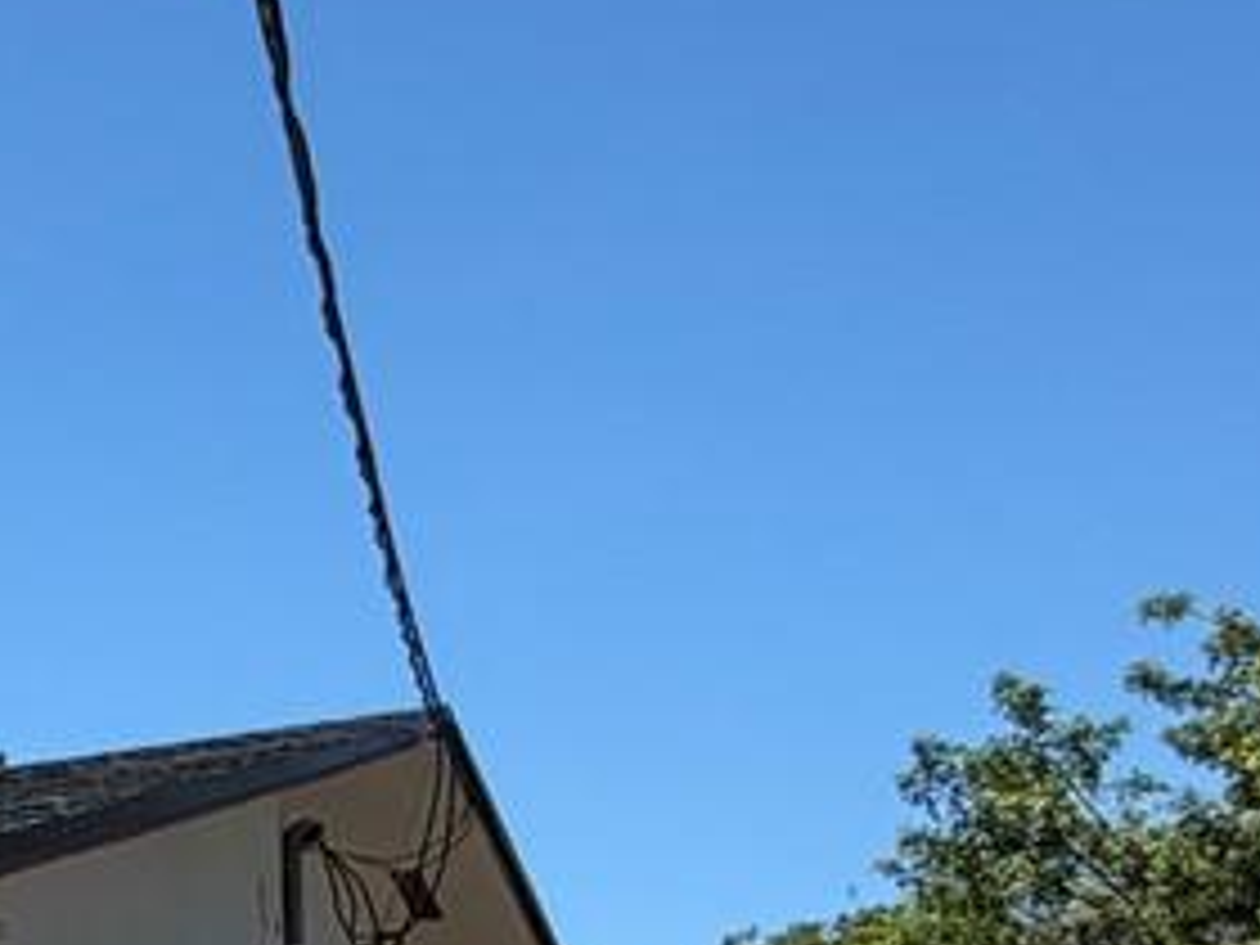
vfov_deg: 17.6
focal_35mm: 80
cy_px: 1125
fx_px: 2912
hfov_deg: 16.7
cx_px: -1408
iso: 20
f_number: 2.2
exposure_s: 1/888
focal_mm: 2.22
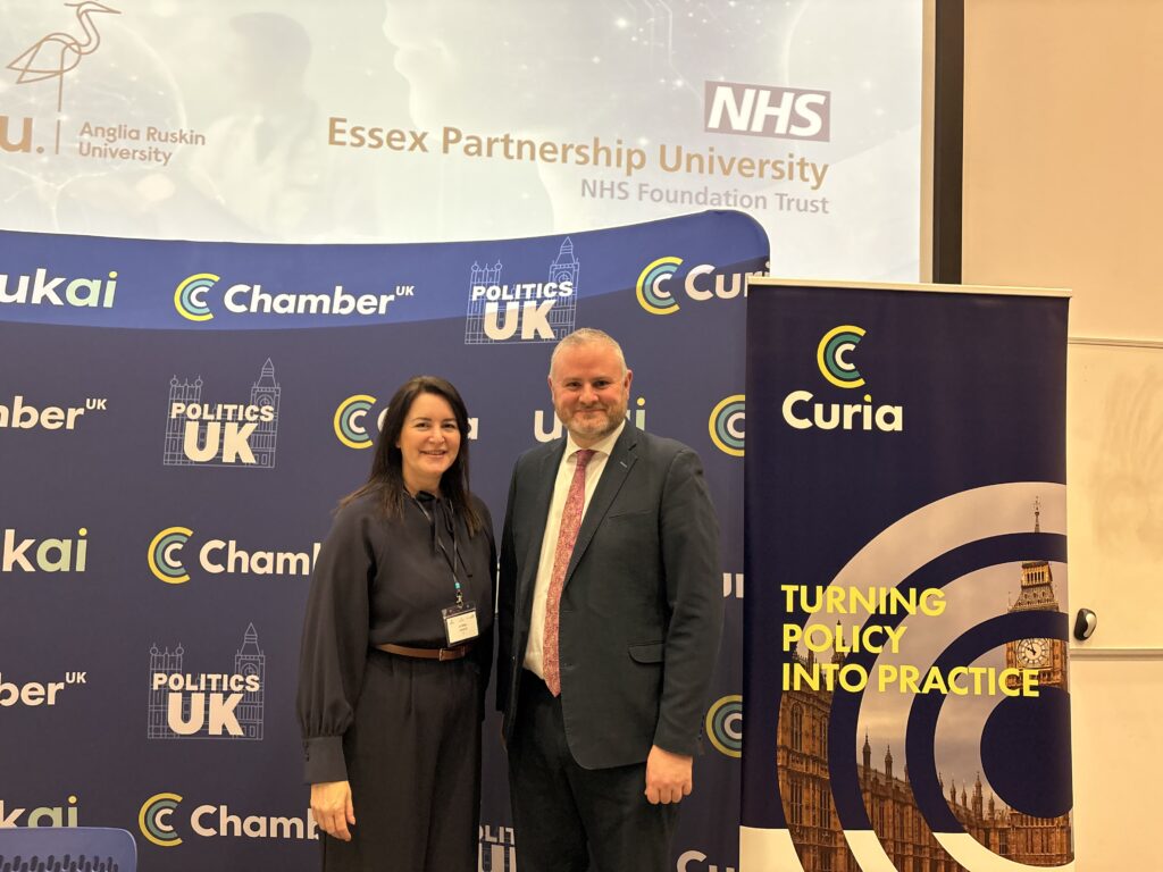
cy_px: 436
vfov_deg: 53.1
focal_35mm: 26
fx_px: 874
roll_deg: -1.4
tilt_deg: +3.9
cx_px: 582
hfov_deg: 67.3
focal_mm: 5.96
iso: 250
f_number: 1.6
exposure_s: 1/60
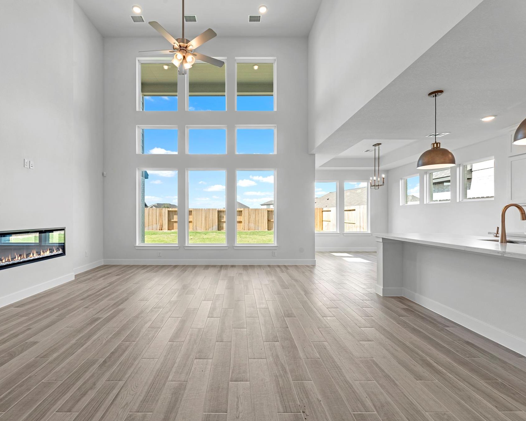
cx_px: 239
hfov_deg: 92.8
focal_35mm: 16
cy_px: 211
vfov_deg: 80.4
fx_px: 249
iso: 250
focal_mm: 14
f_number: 9
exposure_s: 1/320
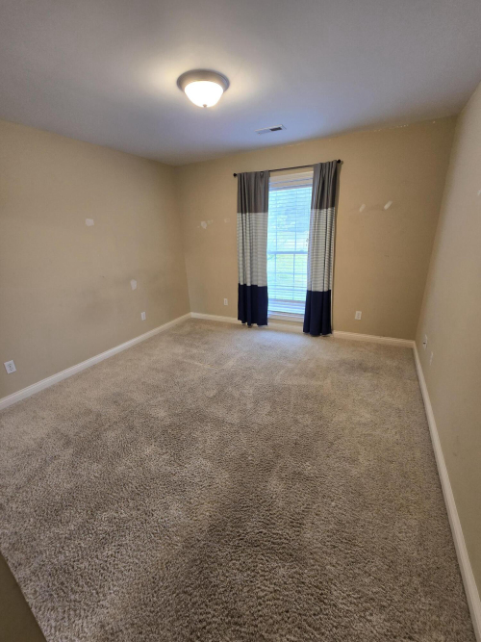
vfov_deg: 106.2
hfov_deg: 89.9
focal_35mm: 13
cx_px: 240
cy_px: 321
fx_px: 241
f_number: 2.2
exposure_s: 1/60
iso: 125
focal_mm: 2.2
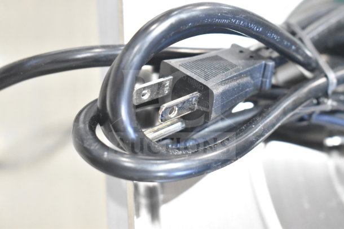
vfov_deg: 18.9
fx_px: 688
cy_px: 114
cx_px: 172
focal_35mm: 72
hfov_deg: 28.1
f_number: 5.3
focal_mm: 48
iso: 6400
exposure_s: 1/80
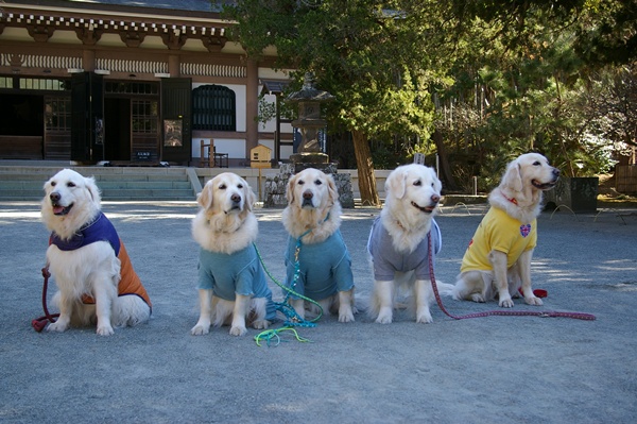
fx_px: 875
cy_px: 212
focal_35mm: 50
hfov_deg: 40.0
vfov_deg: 27.2
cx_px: 318
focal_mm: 33
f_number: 5.6
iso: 200
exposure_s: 1/90
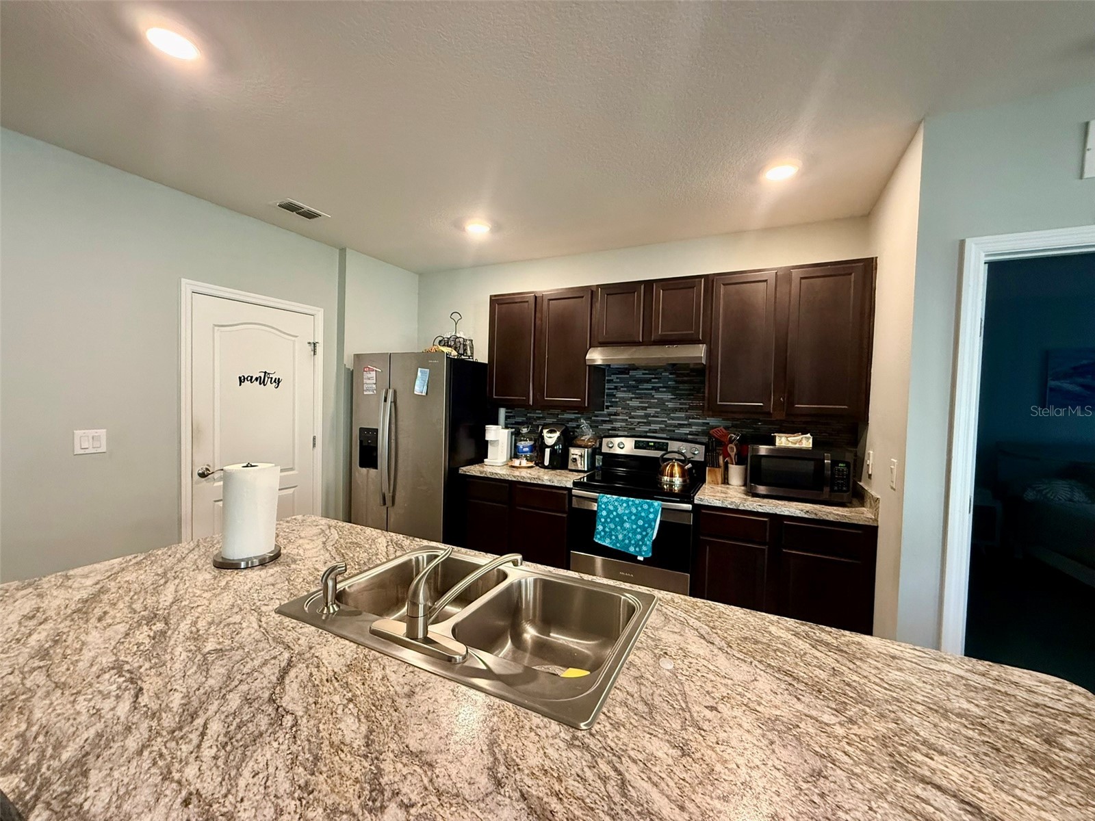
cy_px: 410
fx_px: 443
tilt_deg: -1.6
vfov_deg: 85.7
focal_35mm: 14
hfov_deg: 102.1
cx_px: 548
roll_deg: -1.6
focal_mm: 2.22
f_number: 2.2
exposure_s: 1/60
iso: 500
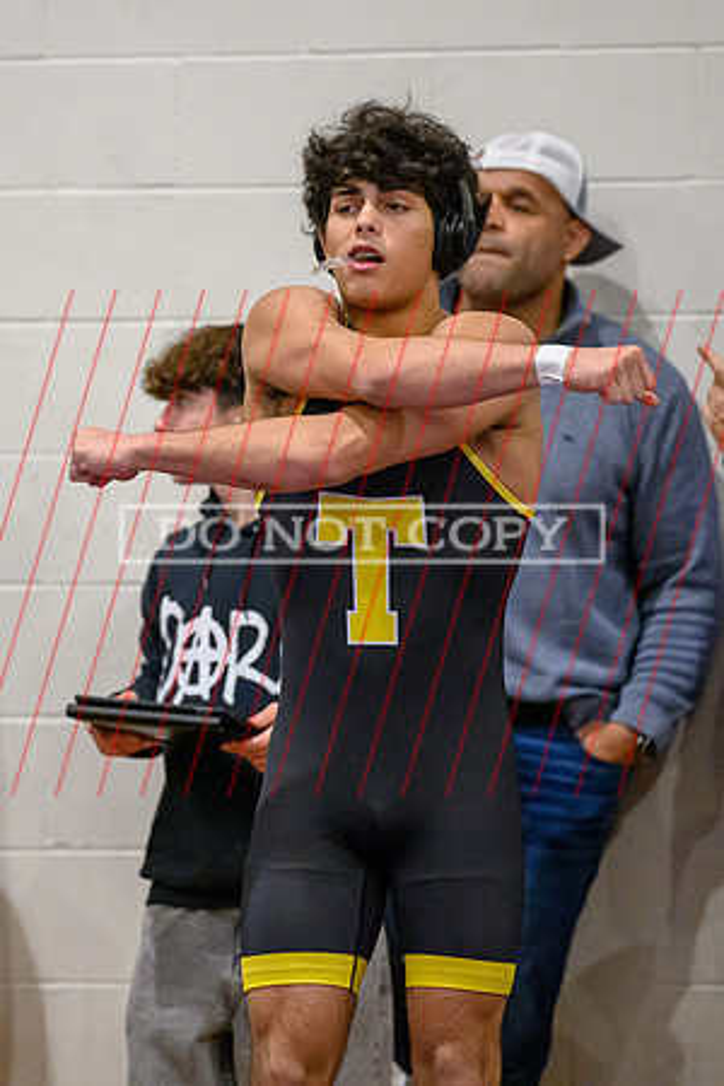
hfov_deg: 4.1
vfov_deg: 6.2
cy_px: 488
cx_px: 196
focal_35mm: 332
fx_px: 10019
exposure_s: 1/800
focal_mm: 200
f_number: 2.8
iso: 8000
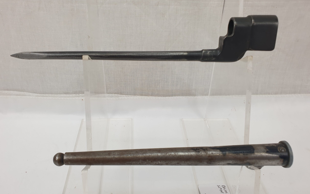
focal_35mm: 29
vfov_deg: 43.1
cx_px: 147
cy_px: 103
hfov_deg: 64.6
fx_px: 245
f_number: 2.4
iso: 64
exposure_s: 1/100
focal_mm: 4.3
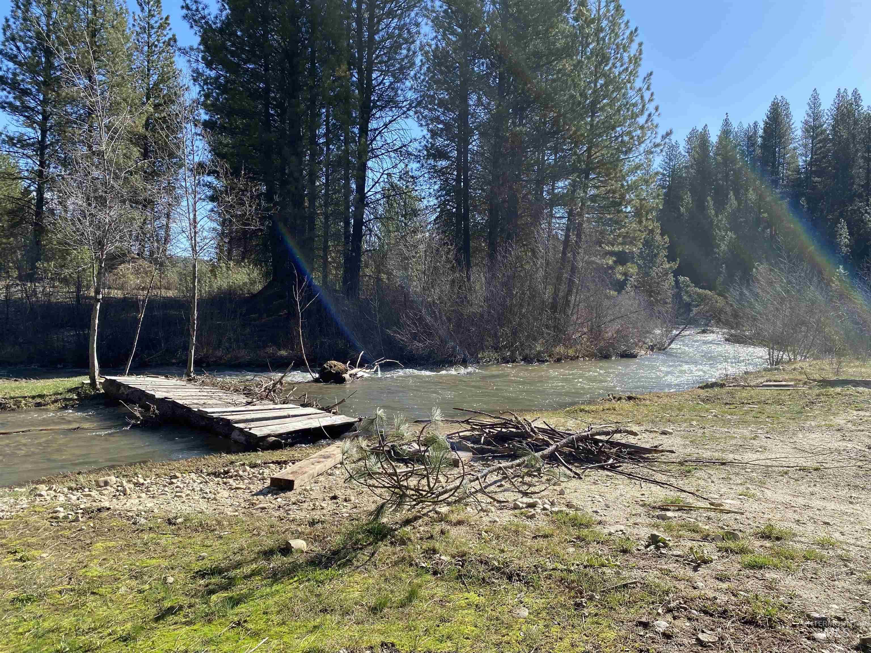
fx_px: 654
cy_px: 326
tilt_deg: -1.7
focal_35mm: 26
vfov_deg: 53.1
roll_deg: -1.0
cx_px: 436
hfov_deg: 67.3
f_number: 1.8
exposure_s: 1/1245
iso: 32
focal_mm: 4.25
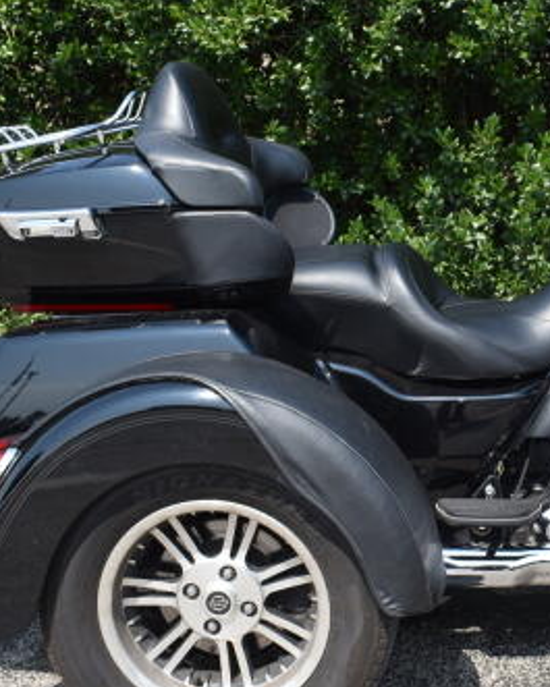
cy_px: 317
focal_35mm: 68
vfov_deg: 27.9
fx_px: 1383
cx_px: 562
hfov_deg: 21.6
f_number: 8
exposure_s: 1/200
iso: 100
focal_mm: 20
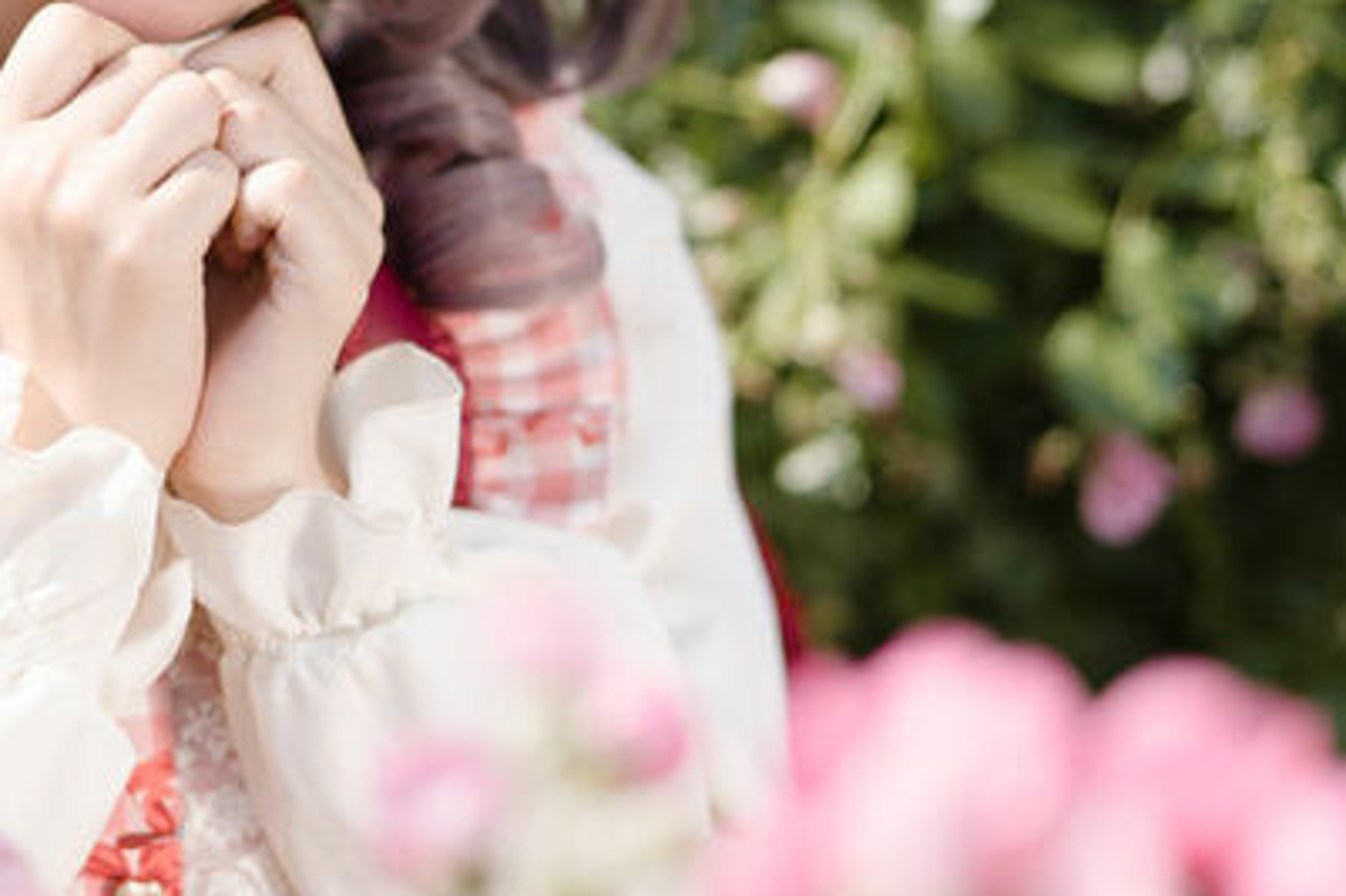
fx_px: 4896
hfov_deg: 15.5
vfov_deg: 10.4
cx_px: 121
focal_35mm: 131
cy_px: -44
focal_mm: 50
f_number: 1.6
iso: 100
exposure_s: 1/3200
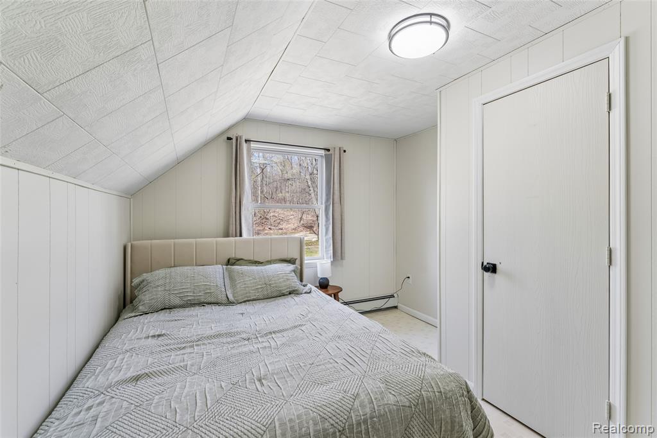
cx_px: 328
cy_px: 219
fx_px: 281
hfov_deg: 98.9
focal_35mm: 15
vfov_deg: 75.8
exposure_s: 1/15
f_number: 13
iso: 400
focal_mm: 15.4
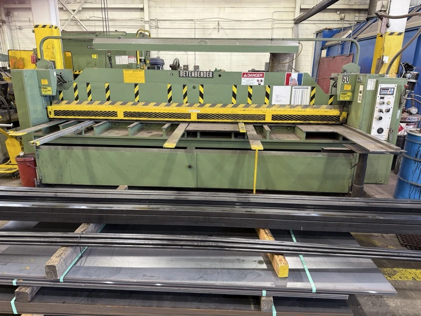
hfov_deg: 71.6
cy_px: 158
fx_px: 292
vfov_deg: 56.8
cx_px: 210
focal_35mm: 24
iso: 160
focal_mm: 6.76
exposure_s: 1/60
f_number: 1.78
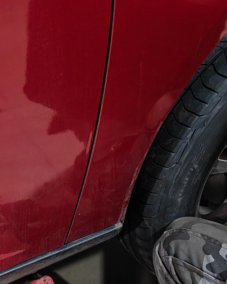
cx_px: 39
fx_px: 764
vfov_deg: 20.9
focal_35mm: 91
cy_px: 192
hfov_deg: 16.8
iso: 2000
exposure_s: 1/33
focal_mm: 6.12
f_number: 1.9
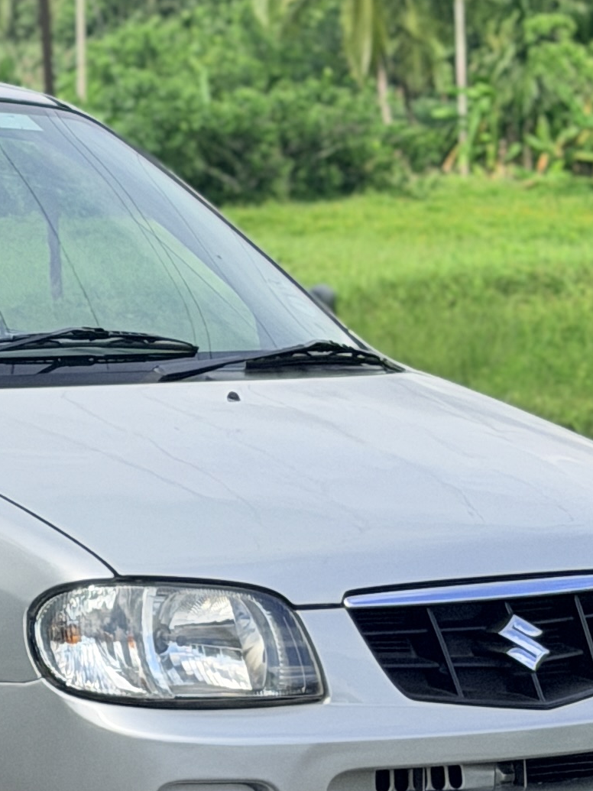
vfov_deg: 10.6
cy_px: 227
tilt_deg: -0.3
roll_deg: +1.1
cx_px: -150
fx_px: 4272
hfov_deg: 7.9
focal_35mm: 187
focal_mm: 6.76
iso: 64
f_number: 1.78
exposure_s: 1/6024
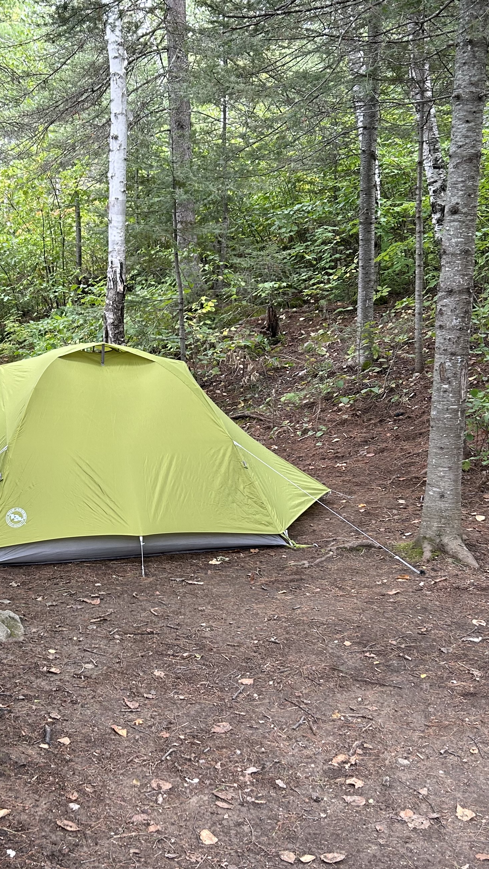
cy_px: 447
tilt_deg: -9.4
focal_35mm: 44
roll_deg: +1.3
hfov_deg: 26.7
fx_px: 1014
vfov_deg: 46.4
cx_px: 106
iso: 64
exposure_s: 1/121
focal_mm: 5.7
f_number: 1.5
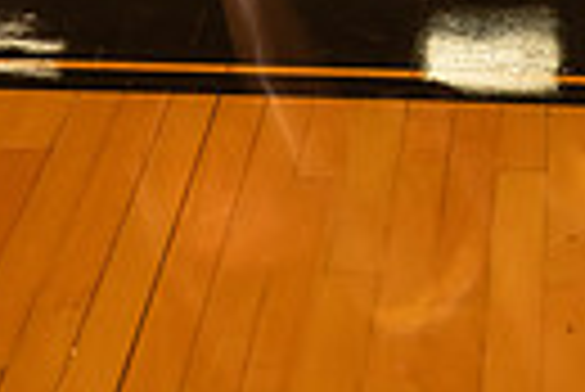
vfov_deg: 7.4
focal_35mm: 173
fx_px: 2814
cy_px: -599
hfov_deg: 11.8
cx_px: 468
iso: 640
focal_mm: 50
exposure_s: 1/400
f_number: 7.1
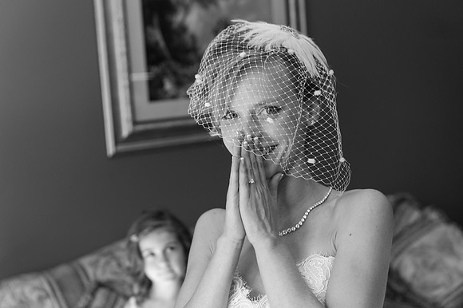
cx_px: 232
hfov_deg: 28.9
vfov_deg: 19.4
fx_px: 900
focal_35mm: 70
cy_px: 154
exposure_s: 1/60
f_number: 4.5
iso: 400
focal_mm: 70
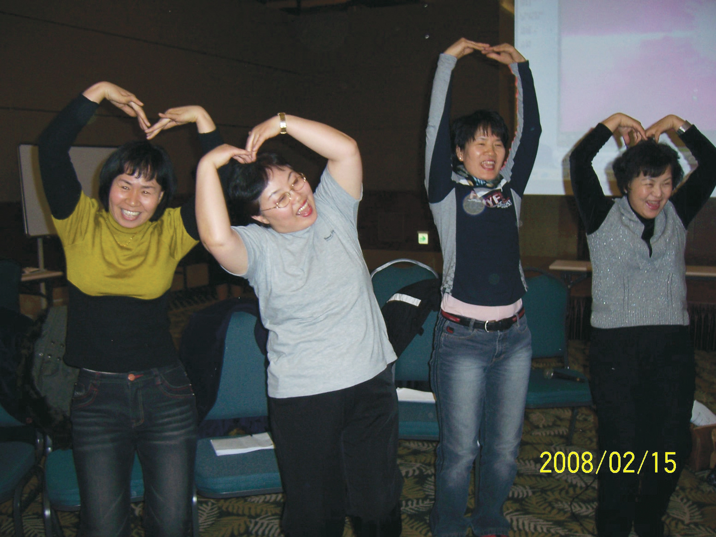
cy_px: 268
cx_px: 358
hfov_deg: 51.4
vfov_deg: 39.7
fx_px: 745
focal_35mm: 36
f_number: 2.8
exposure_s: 1/60
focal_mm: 6.2
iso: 80
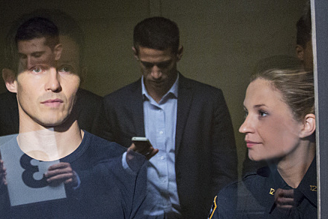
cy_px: 128
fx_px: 1348
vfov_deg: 9.3
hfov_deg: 13.8
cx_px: 52
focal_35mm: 148
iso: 1600
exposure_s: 1/13
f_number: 3.8
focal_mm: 30
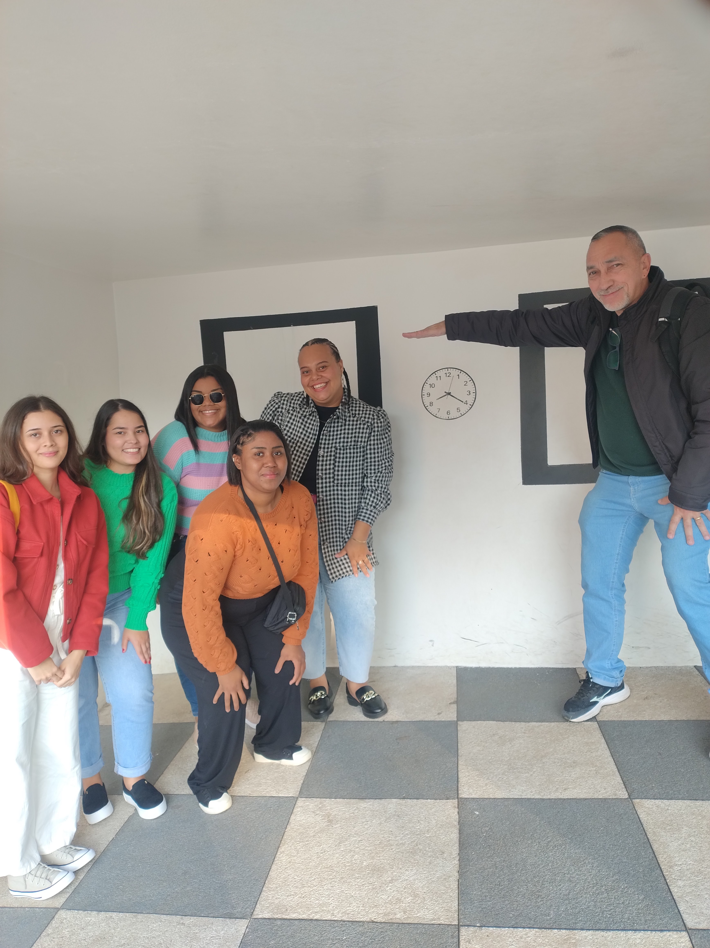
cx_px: 355
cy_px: 474
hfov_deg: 54.8
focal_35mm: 25
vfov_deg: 69.4
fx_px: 685
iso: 136
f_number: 1.7
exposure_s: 1/40
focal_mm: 4.71
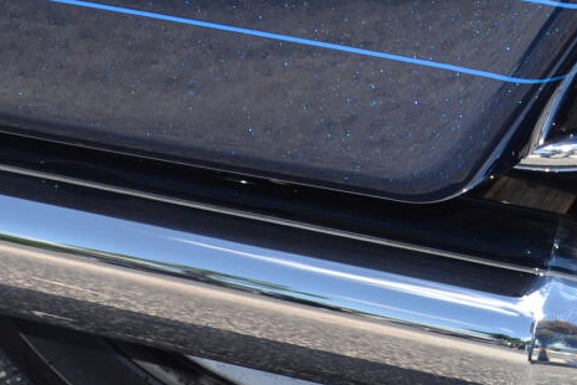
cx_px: 392
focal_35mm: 155
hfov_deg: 13.2
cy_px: -215
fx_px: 2484
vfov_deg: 8.6
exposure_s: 1/200
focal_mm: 24
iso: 100
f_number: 7.1
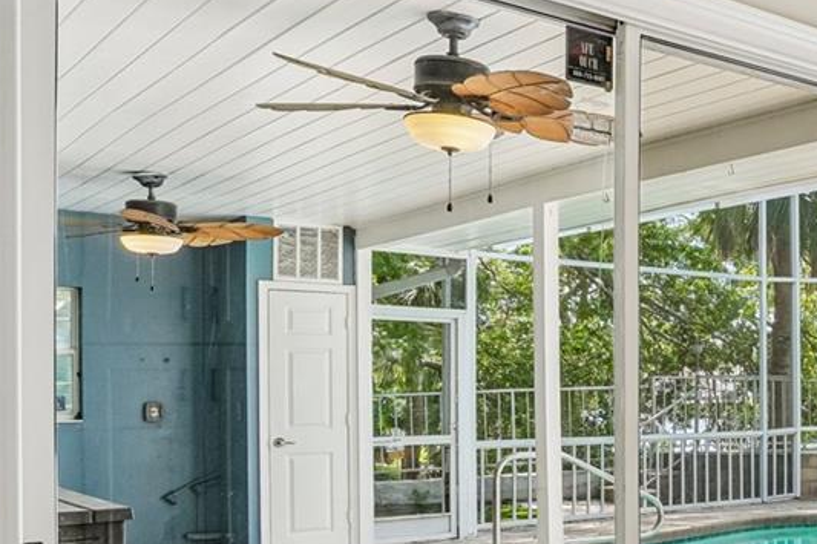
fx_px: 1021
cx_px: 1104
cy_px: 405
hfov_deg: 31.5
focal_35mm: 45
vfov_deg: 29.4
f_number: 8
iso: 100
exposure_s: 1/60
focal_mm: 10
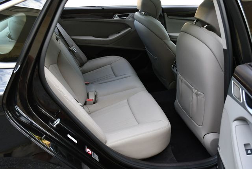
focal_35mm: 36
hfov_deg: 53.1
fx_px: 252
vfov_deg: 36.9
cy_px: 84
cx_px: 126
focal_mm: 18
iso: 400
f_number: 4
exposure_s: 1/250
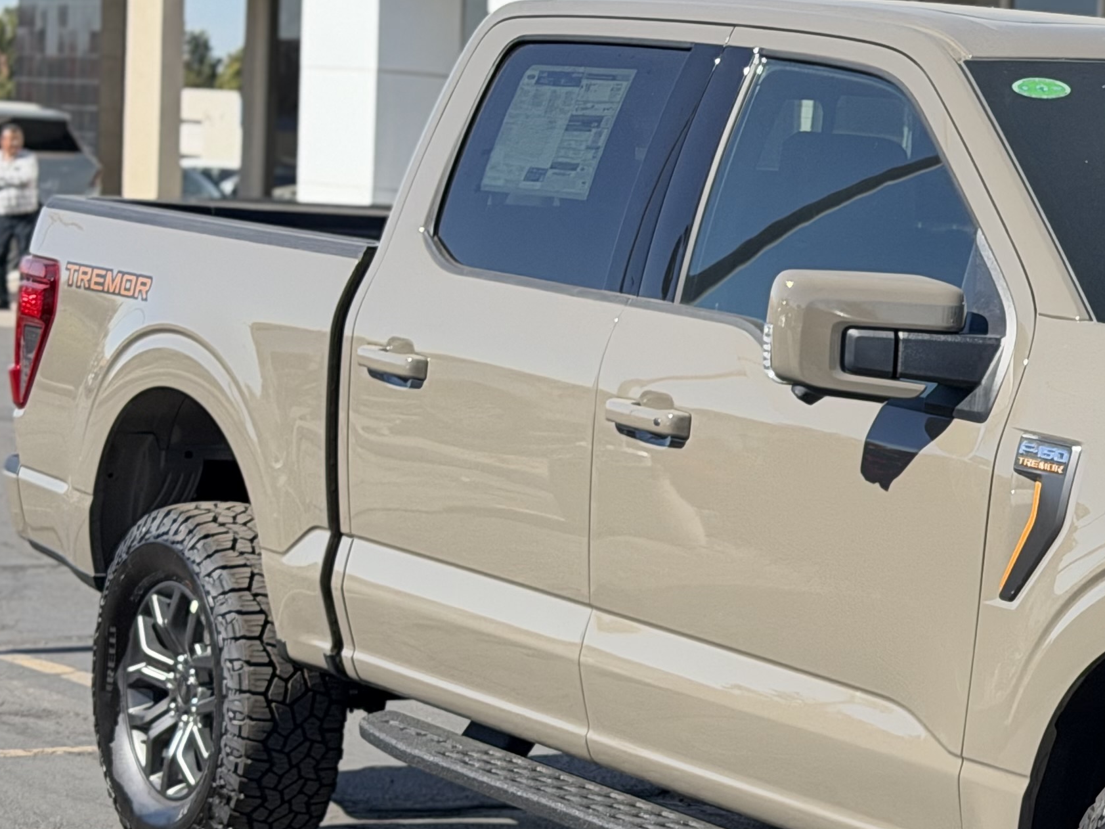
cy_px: 570
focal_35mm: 115
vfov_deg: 12.9
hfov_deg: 16.6
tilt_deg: -5.6
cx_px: 1198
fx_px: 3671
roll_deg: -3.2
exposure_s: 1/2208
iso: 80
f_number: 1.78
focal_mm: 6.76
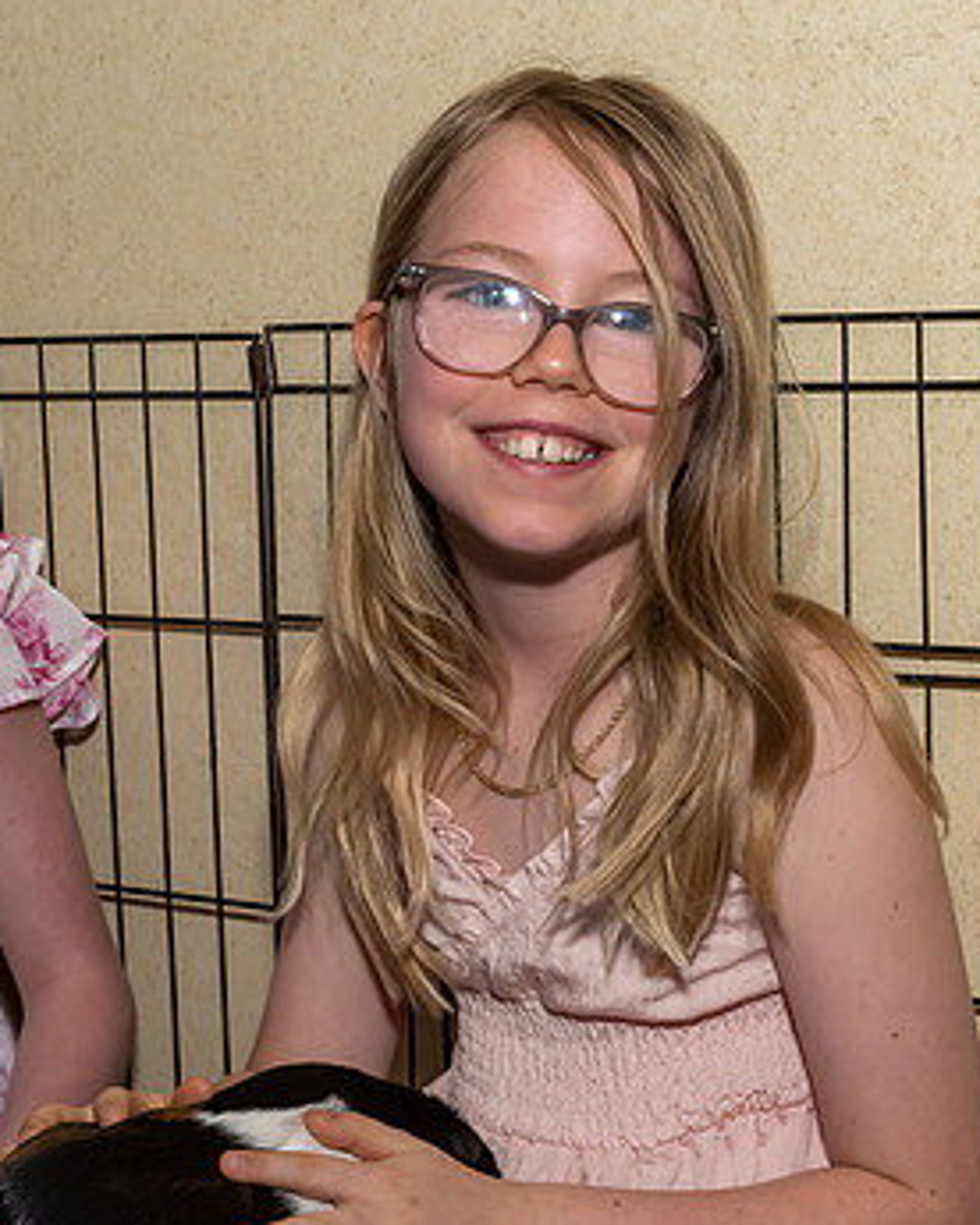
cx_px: 499
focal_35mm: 86
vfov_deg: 22.2
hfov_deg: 17.9
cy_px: 745
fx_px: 3118
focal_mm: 30
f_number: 8
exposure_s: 1/250
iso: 640
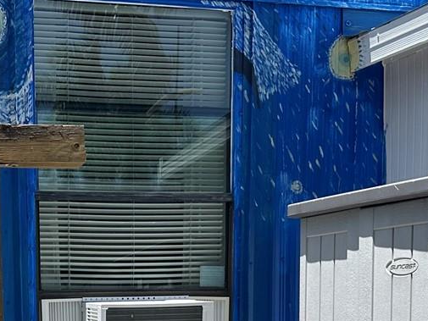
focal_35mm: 76
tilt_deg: -6.5
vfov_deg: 18.1
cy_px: 413
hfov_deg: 25.1
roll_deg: +0.2
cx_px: 75
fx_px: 940
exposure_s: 1/3597
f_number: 1.78
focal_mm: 6.86
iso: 80
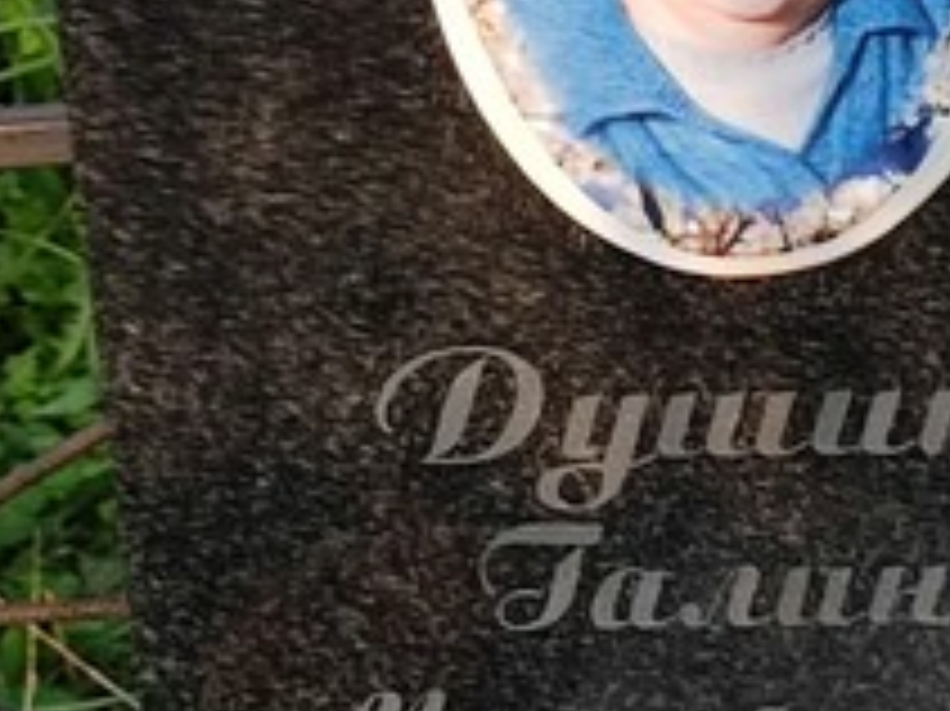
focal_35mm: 95
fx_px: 2606
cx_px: 851
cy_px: 266
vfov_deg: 15.5
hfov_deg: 20.3
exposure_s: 1/185
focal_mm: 6.04
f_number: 1.9
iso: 50
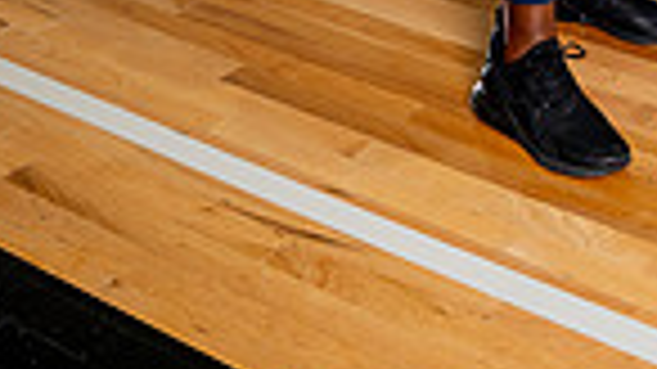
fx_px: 1498
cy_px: -567
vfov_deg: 11.3
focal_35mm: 86
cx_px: 612
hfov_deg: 23.9
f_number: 7.1
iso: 640
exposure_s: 1/200
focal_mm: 26.6
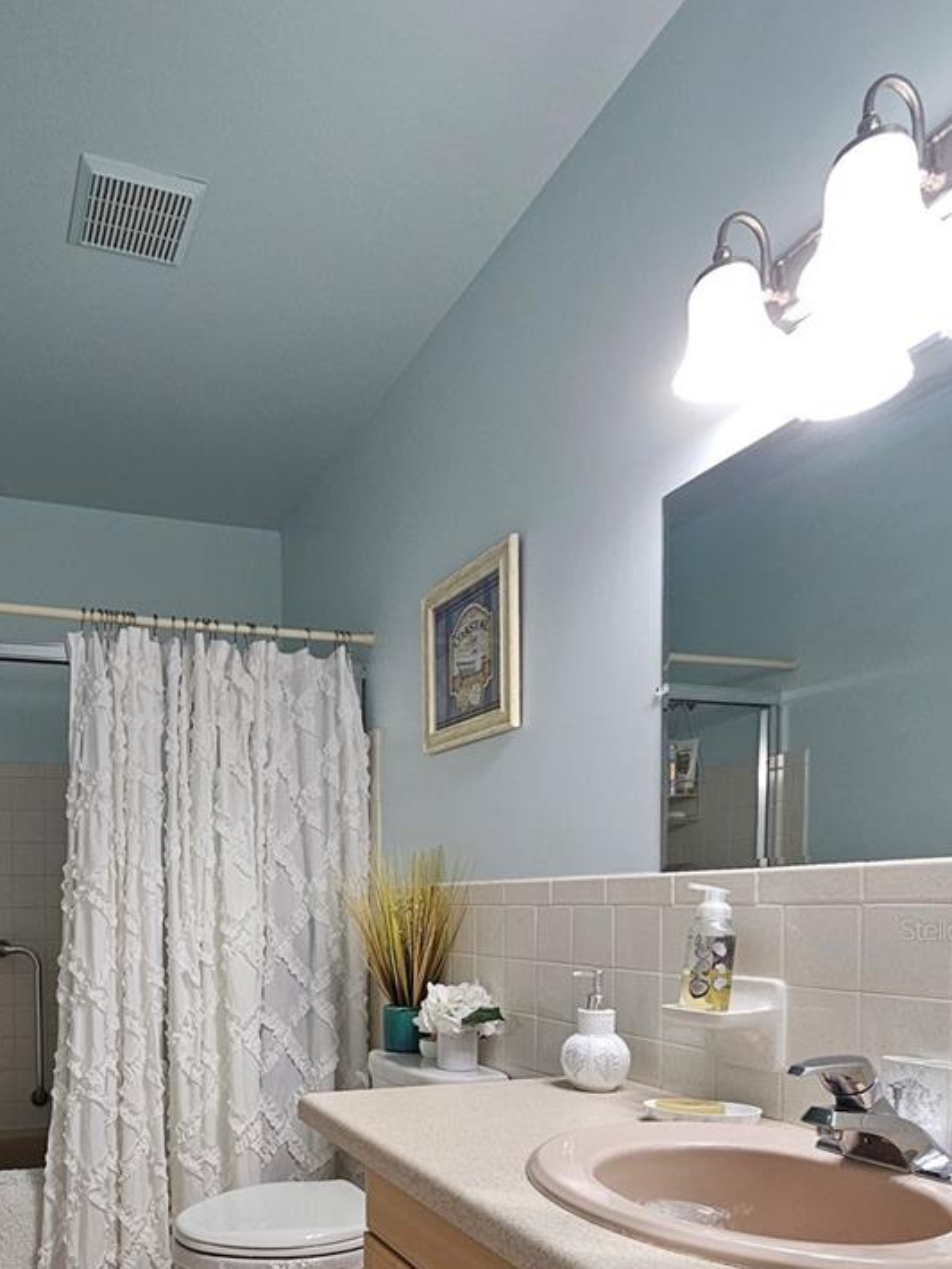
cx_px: 222
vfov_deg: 71.9
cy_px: 929
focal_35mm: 22
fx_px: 806
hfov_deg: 57.5
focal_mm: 2.2
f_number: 2.2
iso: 100
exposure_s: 1/60
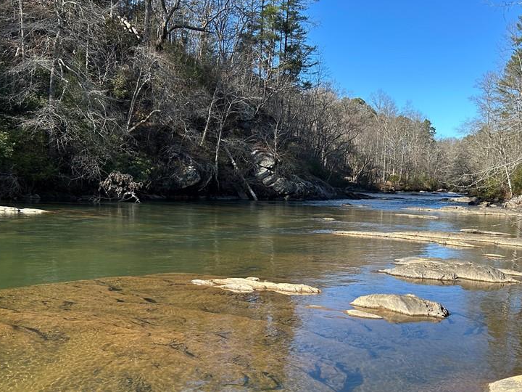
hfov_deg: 49.5
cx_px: 337
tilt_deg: -4.1
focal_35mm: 37
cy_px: 250
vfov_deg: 38.4
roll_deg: -2.0
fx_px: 558
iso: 50
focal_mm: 5.7
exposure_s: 1/1531
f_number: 1.5
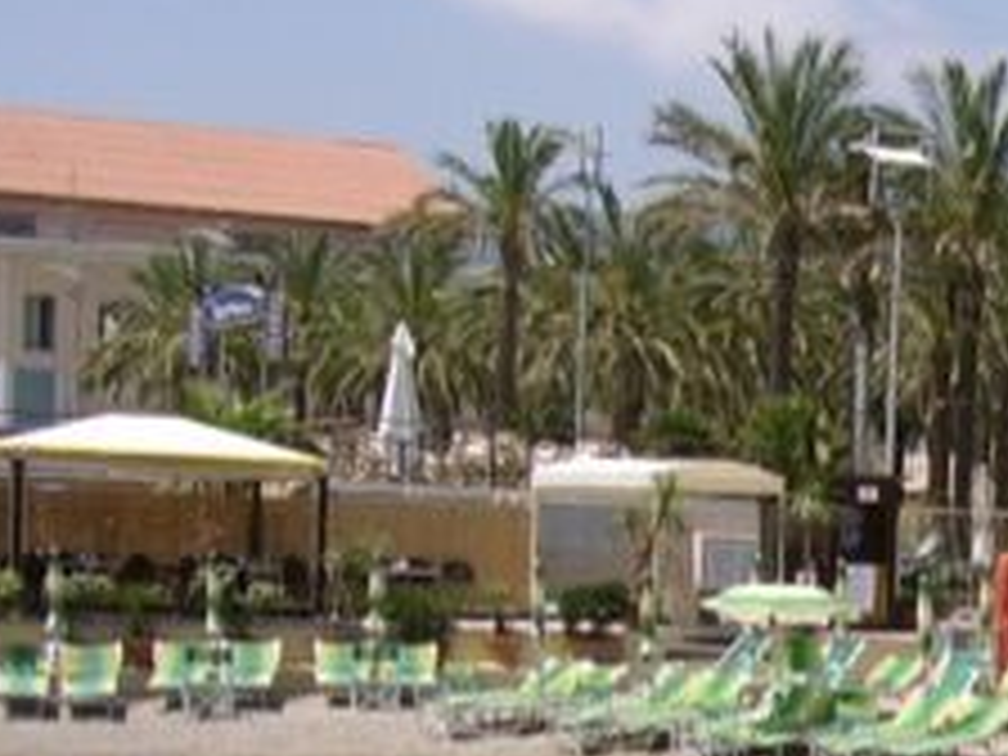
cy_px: 857
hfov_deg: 20.0
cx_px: 1426
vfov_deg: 16.4
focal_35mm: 87
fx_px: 2533
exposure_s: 1/841
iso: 71
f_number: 4.1
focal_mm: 5.8
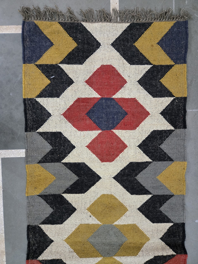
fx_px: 175
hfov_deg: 58.9
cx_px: 99
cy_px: 132
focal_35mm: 23
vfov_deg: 73.9
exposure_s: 1/100
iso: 800
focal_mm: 5.4
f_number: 1.8
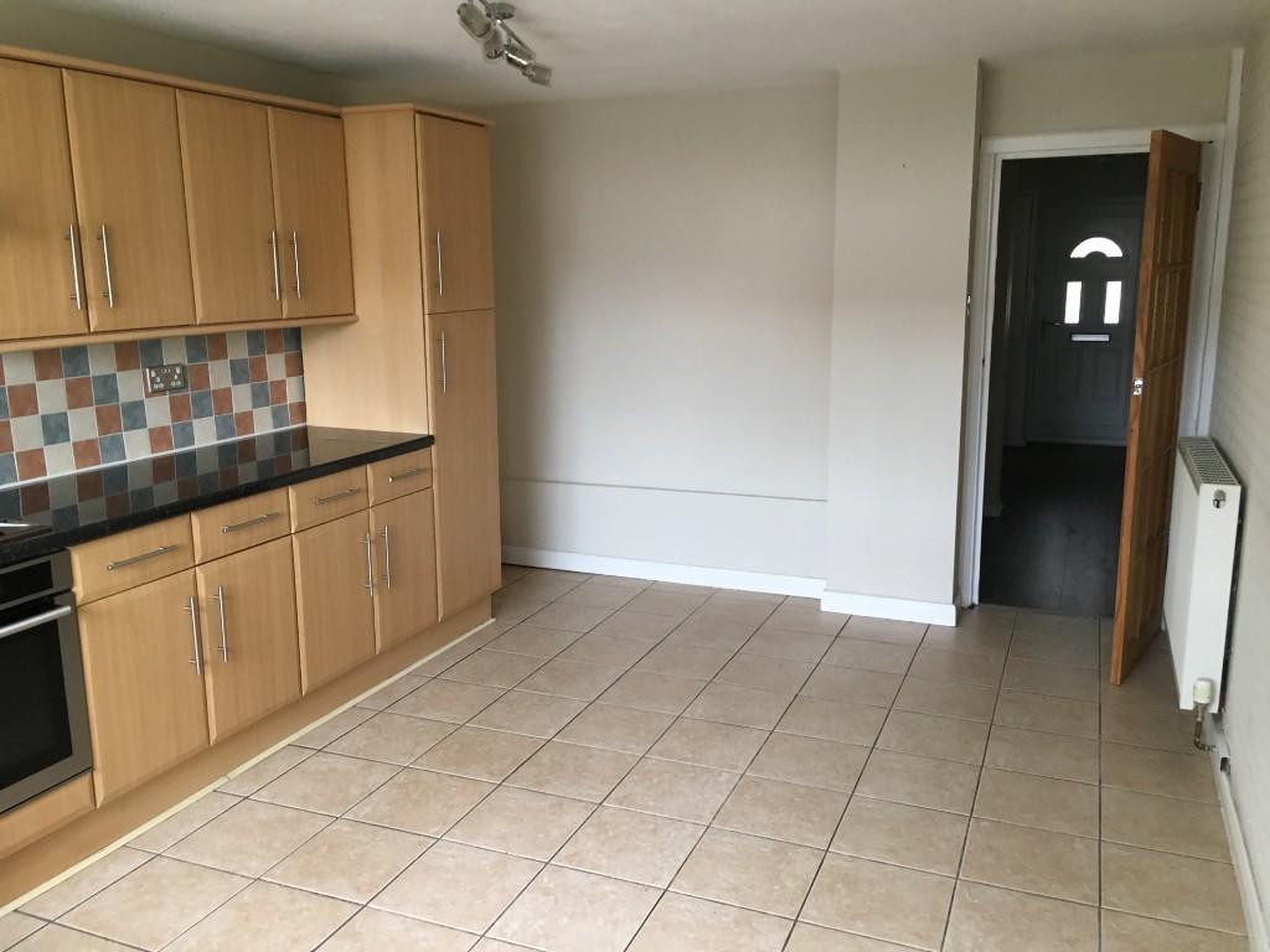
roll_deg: +0.6
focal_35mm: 29
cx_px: 635
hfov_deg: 61.7
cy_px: 476
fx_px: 1064
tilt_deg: -11.0
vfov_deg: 48.2
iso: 125
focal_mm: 4.15
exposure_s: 1/33
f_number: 2.2
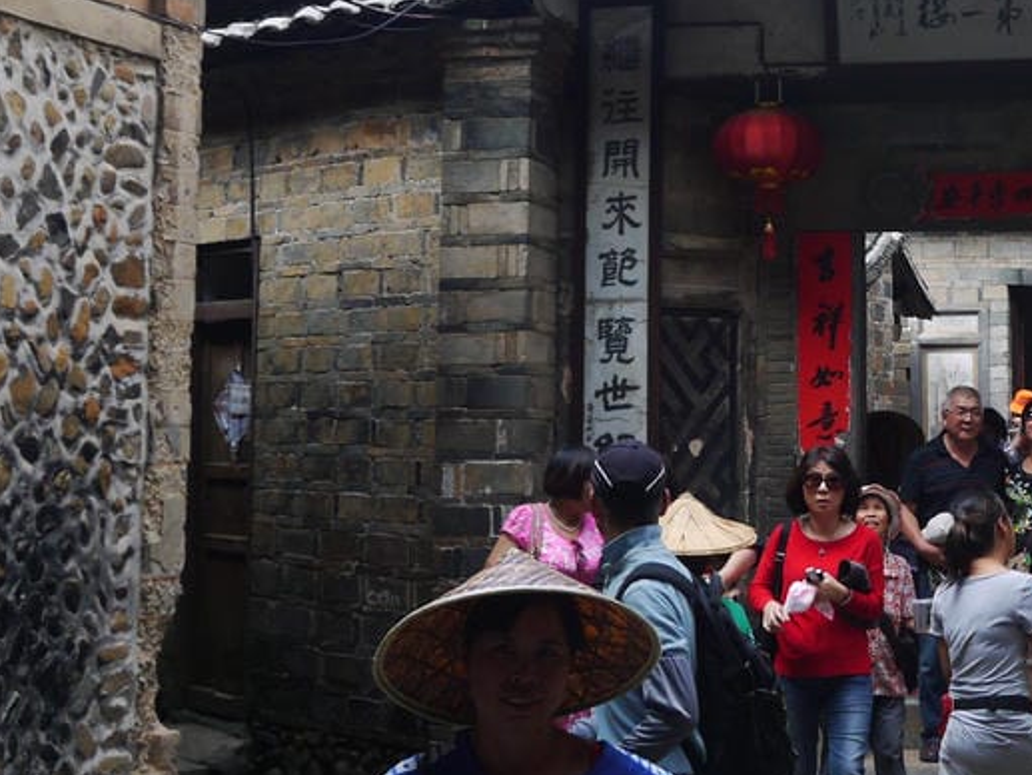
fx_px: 1938
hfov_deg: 28.5
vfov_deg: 22.4
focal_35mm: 65
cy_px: 216
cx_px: 962
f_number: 5
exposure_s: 1/200
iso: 160
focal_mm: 14
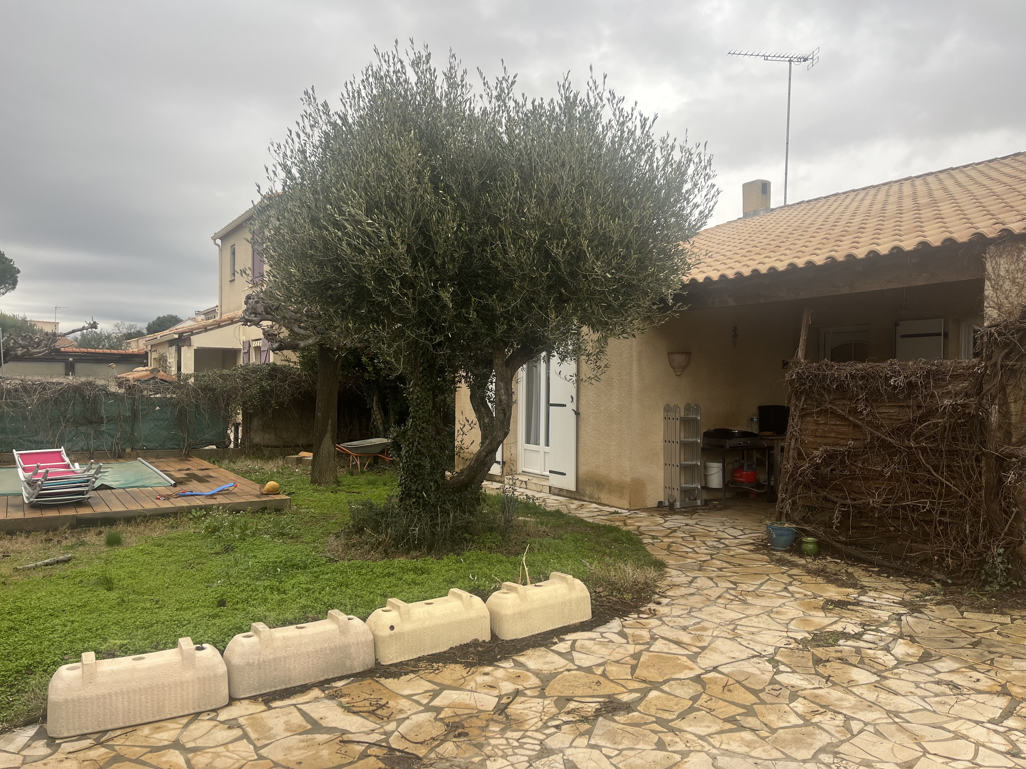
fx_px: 771
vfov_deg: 53.1
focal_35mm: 26
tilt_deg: -0.9
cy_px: 384
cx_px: 513
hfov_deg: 67.3
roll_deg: -1.0
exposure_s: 1/348
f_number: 1.6
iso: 50
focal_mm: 5.1
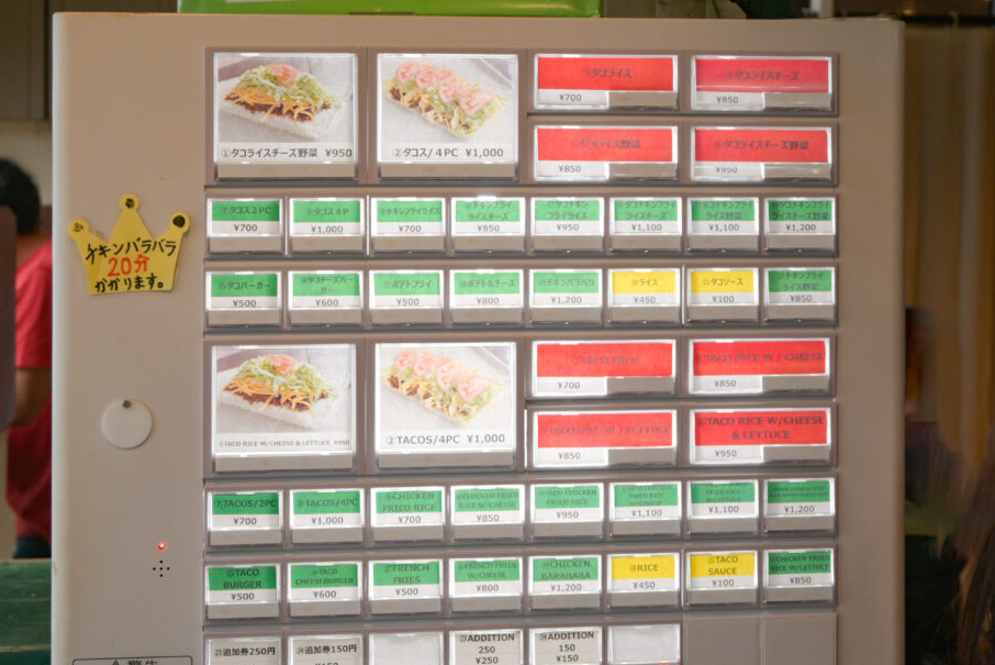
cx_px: 485
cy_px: 353
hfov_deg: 32.9
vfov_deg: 22.3
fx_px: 1687
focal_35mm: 61
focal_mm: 36
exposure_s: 1/60
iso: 500
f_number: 5.3
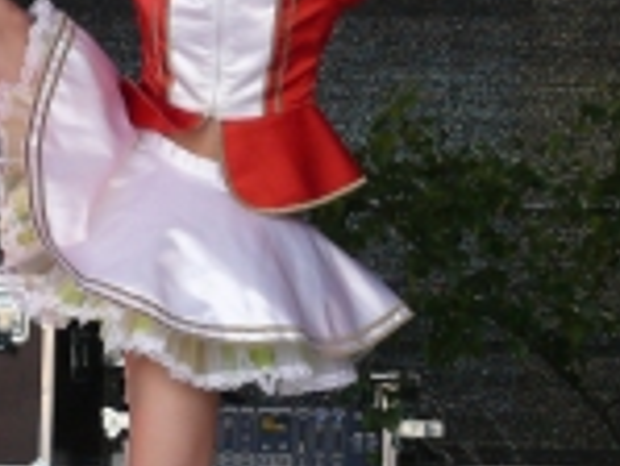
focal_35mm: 309
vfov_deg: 4.8
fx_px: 5539
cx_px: 200
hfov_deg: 6.4
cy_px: 15
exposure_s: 1/400
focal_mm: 19.6
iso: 200
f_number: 3.2
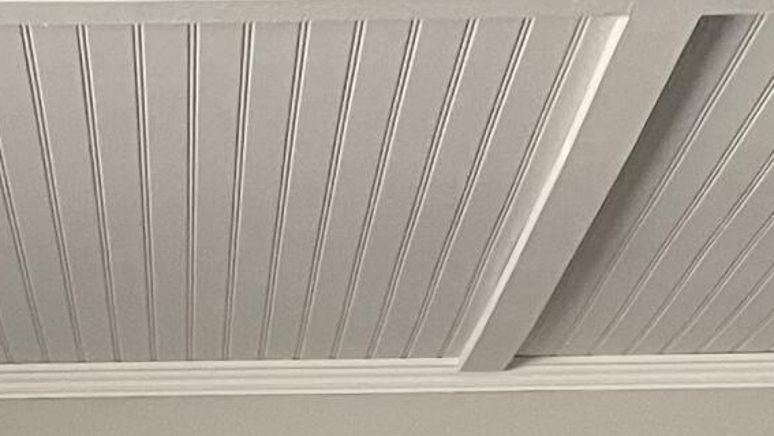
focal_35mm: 150
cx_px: 197
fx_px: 3079
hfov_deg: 14.3
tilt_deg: -5.6
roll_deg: +1.5
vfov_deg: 7.4
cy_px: 1164
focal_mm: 4.2
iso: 200
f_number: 1.6
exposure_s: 1/60
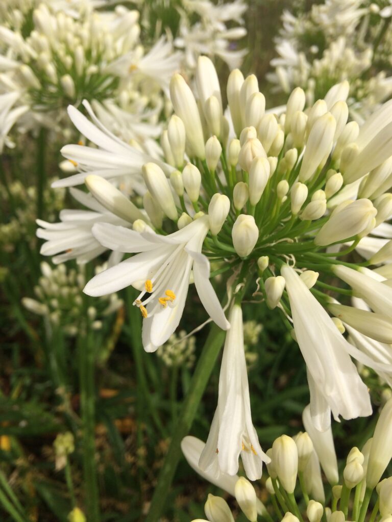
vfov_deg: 61.7
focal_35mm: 29
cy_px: 261
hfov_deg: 48.2
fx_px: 438
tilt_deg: -35.0
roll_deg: -0.1
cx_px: 196
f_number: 2.2
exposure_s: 1/1709
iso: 32
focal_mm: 4.15
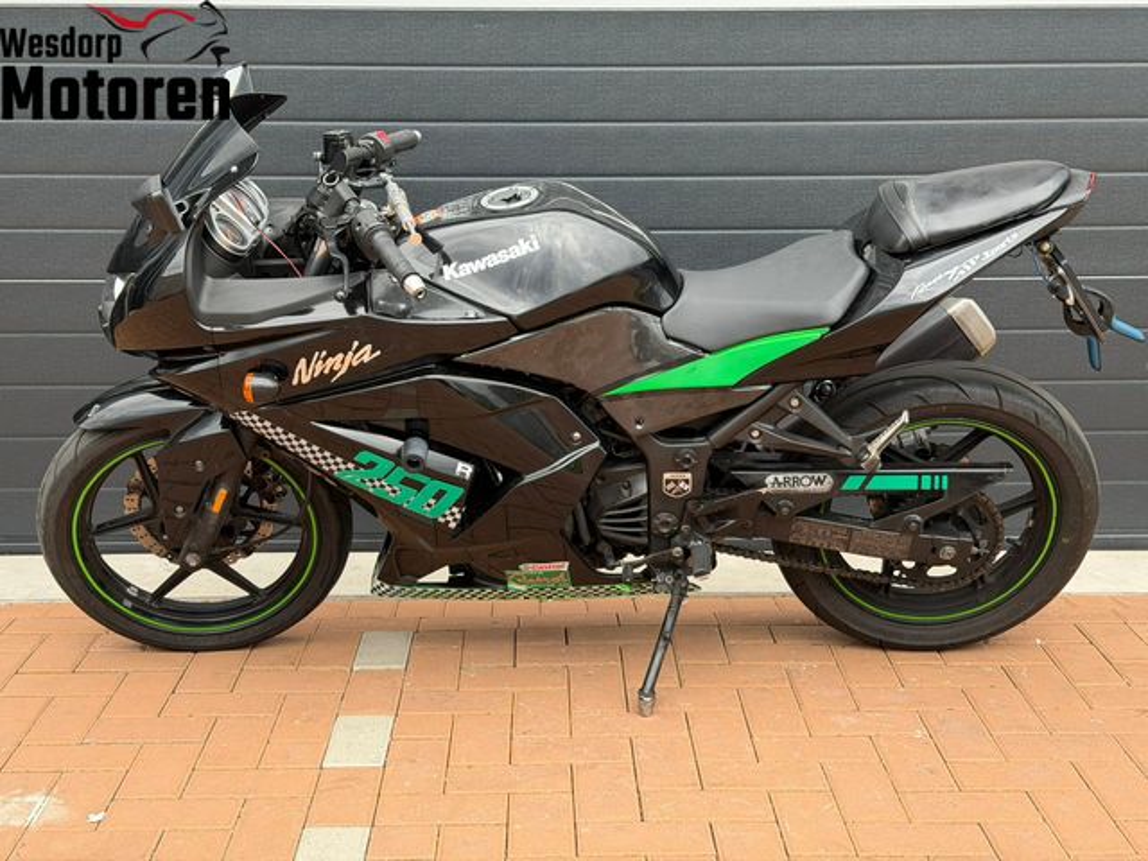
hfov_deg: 39.7
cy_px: 430
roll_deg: +0.4
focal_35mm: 48
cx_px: 574
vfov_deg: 30.3
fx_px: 1592
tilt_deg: -10.9
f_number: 1.78
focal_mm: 6.76
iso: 80
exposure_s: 1/663
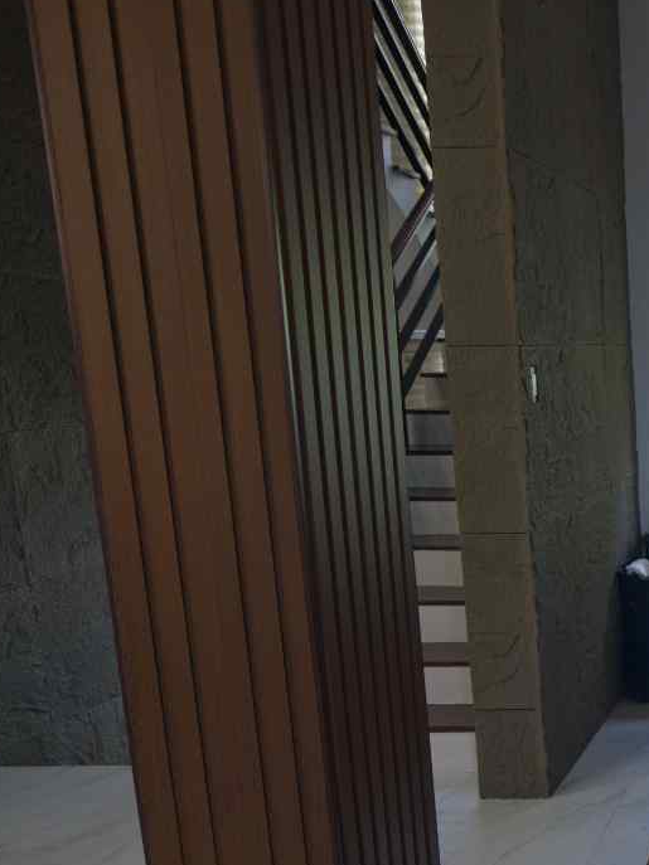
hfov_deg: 26.4
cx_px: 899
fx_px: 1104
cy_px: 587
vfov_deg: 42.2
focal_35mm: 44
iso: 250
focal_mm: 13
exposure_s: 1/100
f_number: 2
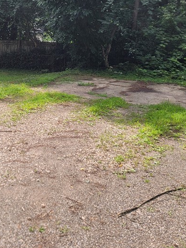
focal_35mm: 49
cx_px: 10
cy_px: 56
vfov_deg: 37.7
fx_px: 351
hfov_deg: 28.3
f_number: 1.8
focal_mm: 7
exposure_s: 1/387
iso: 20
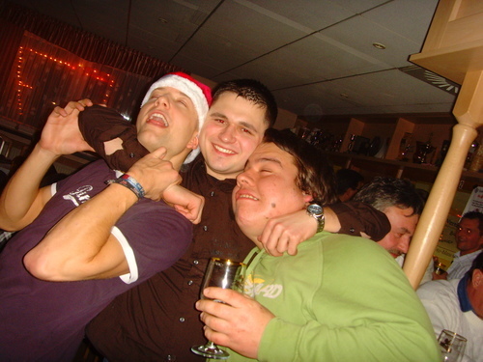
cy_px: 181
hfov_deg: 47.9
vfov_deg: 36.8
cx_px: 242
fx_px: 544
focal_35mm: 39
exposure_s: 1/45
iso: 200
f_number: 3.5
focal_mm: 6.6
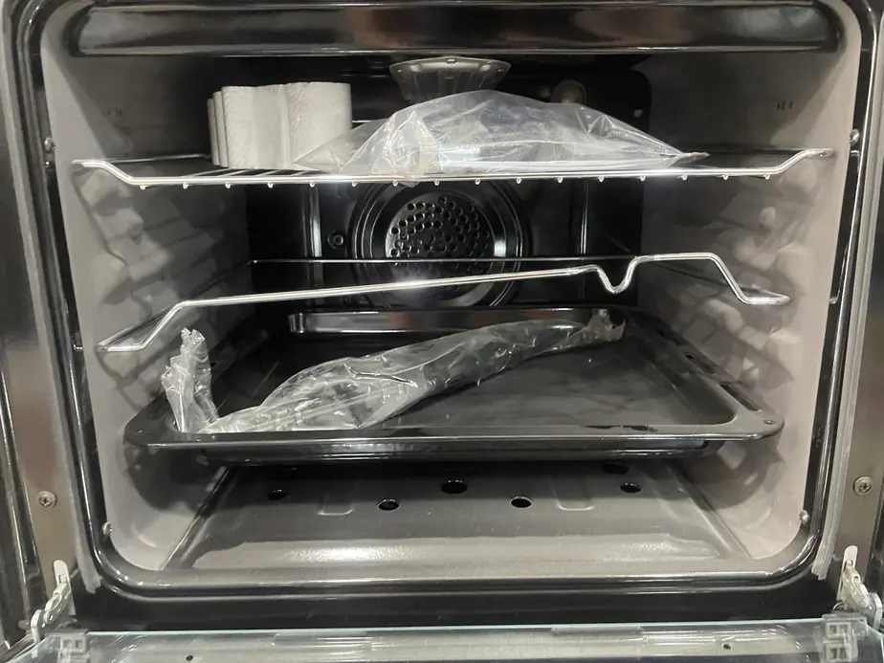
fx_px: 664
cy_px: 332
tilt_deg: -14.3
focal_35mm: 26
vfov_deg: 53.1
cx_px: 442
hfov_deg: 67.3
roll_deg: +1.2
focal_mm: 4.2
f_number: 1.6
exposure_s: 1/33
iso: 500
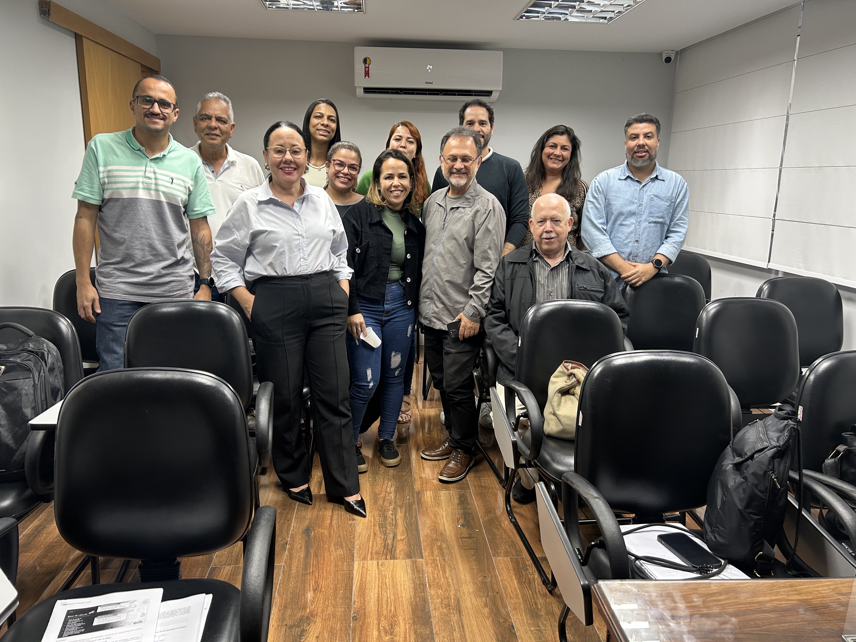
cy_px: 321
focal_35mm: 26
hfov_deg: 67.3
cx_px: 428
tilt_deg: -13.3
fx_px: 643
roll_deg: -0.4
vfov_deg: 53.1
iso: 100
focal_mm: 5.7
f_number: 1.5
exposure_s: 1/60
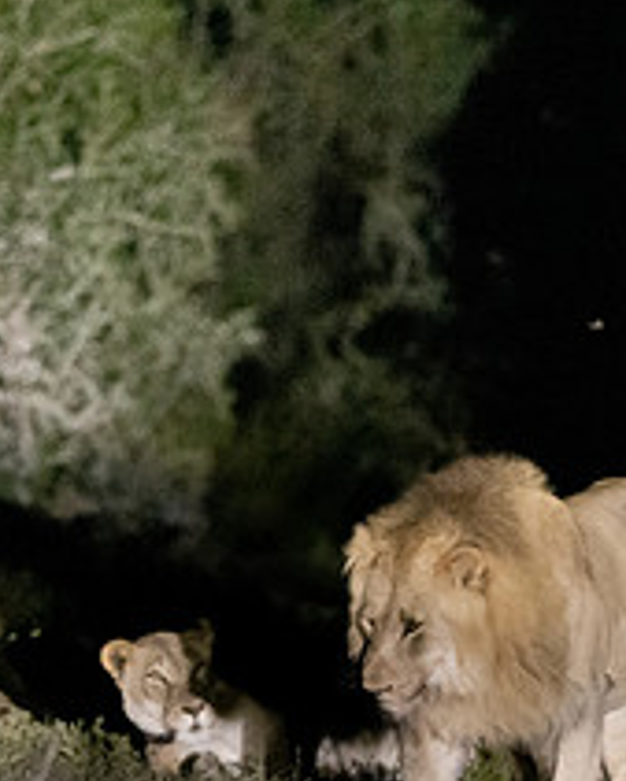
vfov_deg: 2.2
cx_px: 407
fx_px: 20435
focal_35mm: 883
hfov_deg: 1.8
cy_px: 595
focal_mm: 300
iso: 32254
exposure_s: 1/40
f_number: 2.8
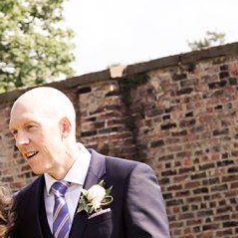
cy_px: 290
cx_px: -57
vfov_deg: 6.1
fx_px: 2209
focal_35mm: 284
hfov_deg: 6.1
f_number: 8
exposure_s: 1/400
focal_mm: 85
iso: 400
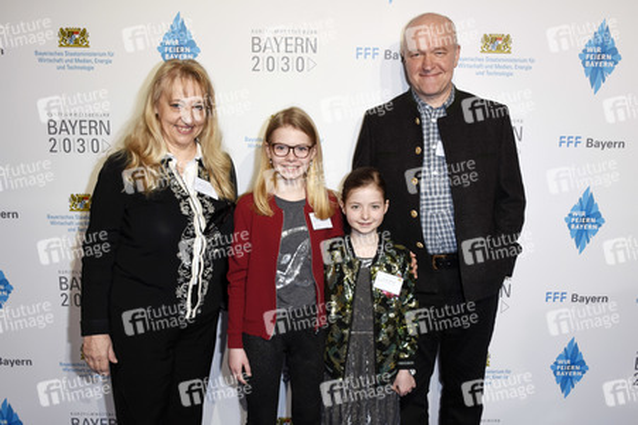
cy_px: 212
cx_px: 319
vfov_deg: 39.9
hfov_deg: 57.3
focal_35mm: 33
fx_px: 584
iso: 640
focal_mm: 22
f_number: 6.3
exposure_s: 1/100
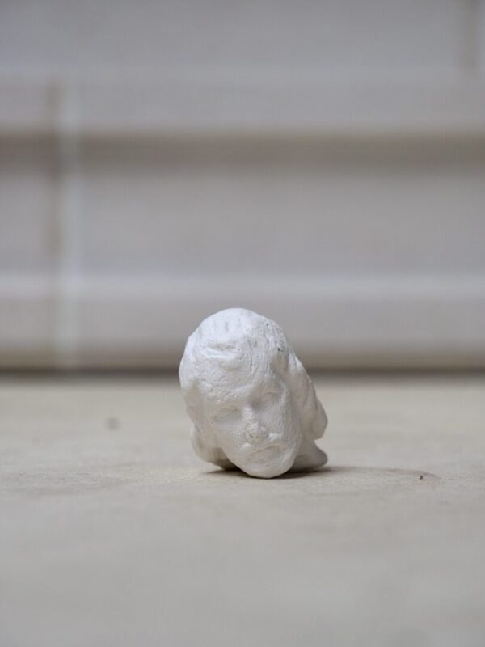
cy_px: 324
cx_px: 242
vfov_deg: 16.4
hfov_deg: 12.3
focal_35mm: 120
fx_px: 2242
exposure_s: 1/250
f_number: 4.5
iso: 200
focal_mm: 60
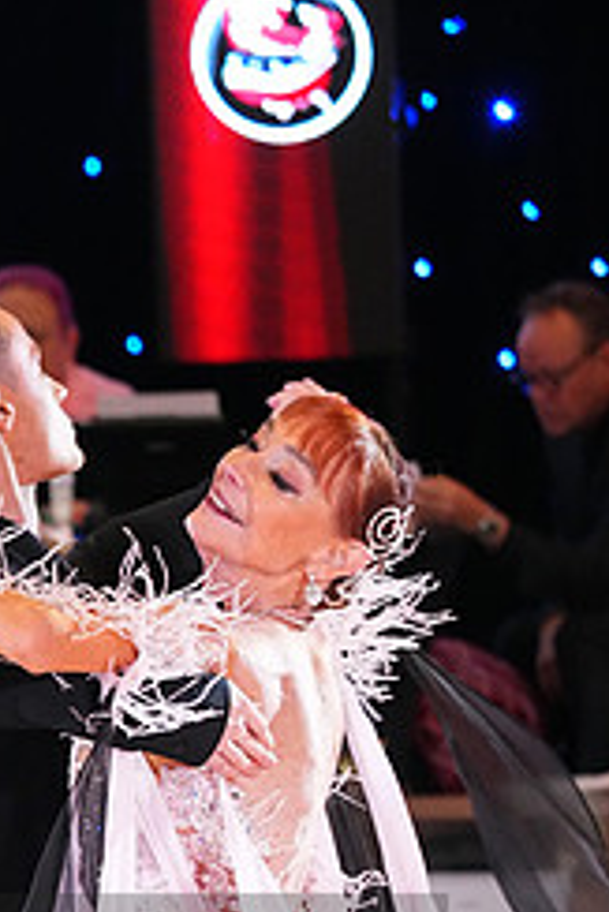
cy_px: 1020
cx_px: -65
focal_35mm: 366
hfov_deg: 3.8
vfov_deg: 5.6
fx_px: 9273
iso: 8000
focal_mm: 154
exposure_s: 1/400
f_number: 4.5
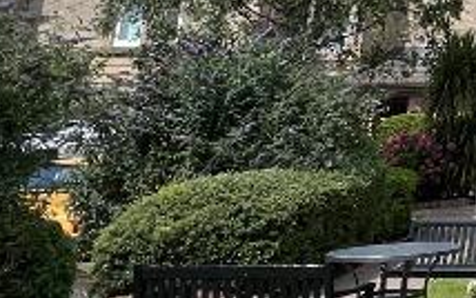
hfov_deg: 23.2
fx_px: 857
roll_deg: +0.0
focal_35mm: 66
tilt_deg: +15.0
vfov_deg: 18.0
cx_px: 763
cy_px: -127
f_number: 1.8
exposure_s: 1/1376
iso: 32
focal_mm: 1.57
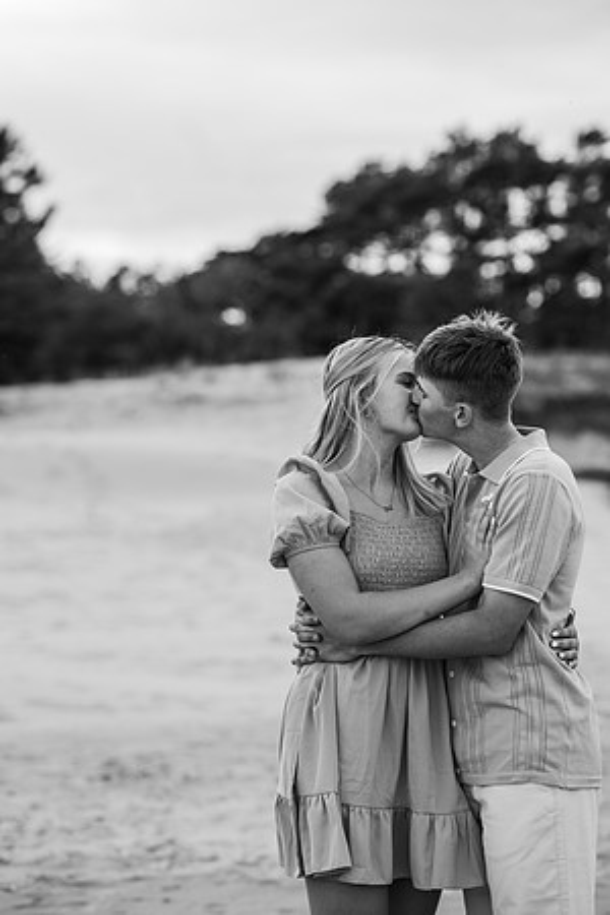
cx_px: 305
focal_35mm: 85
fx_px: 2160
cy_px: 458
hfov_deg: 16.1
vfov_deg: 23.9
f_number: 2.8
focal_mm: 85
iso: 200
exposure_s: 1/1600
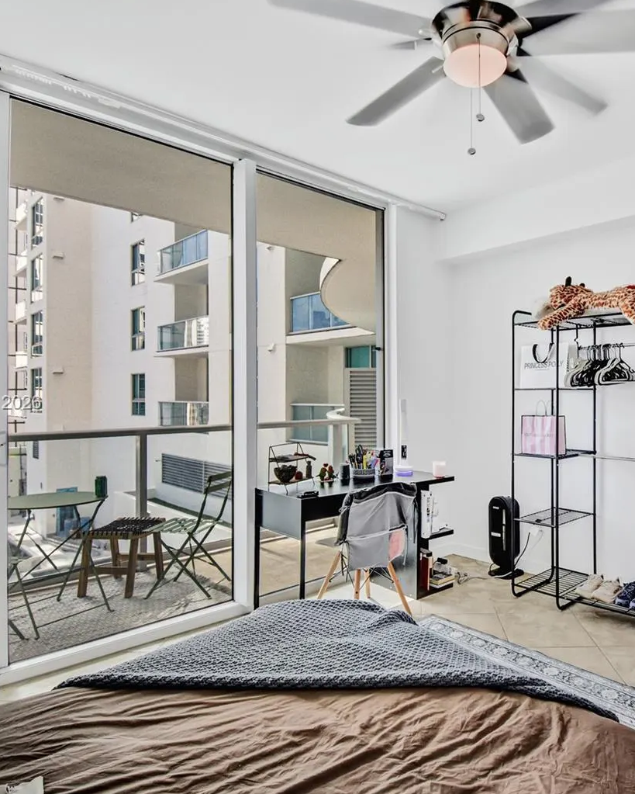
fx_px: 517
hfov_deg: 61.7
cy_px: 404
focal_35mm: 22
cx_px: 420
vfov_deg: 75.0
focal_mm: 10
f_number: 4.5
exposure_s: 1/320
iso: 720
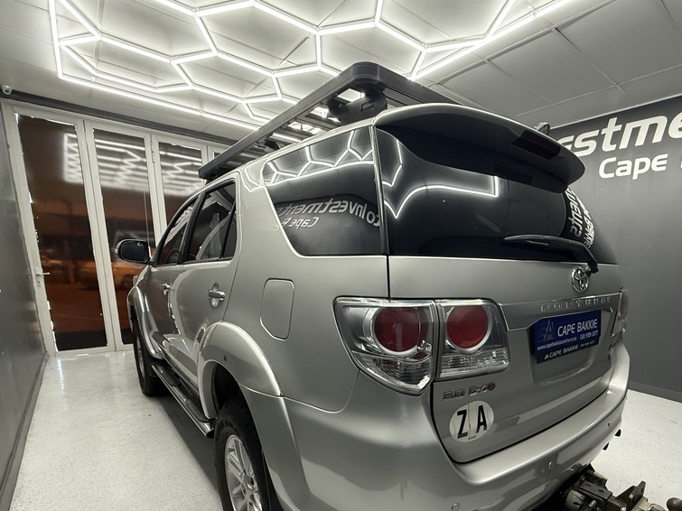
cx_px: 414
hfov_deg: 83.5
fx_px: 374
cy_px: 339
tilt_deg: -10.7
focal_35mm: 19
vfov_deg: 66.9
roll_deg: -1.6
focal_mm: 2.22
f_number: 2.2
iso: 500
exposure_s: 1/100
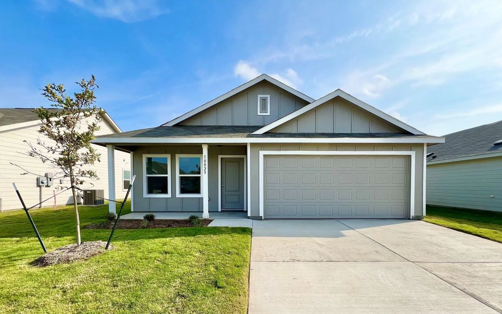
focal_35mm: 14
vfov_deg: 77.7
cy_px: 189
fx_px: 192
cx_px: 254
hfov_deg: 105.3
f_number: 1.8
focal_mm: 1.57
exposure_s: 1/881
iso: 32
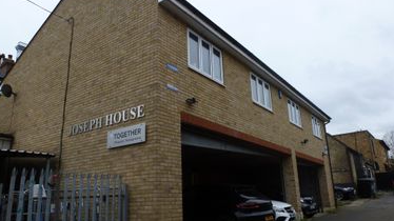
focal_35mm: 28
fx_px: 292
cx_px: 185
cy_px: 114
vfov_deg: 41.4
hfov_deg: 67.9
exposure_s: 1/100
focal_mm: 4.3
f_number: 3.5
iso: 100
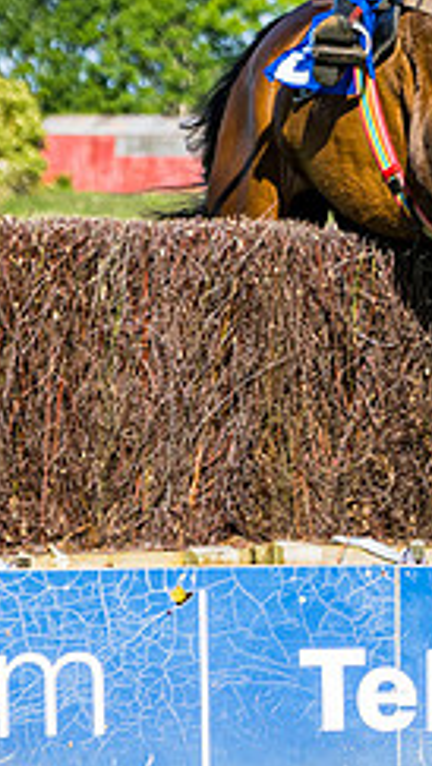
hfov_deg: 2.1
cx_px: 518
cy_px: 152
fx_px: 11588
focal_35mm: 570
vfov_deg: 3.8
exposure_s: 1/2000
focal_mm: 102
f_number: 4
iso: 200
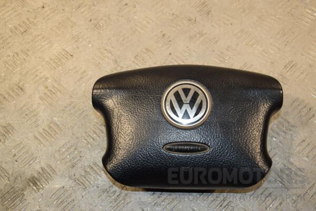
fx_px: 421
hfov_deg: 41.1
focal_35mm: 48
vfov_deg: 28.1
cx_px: 158
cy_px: 106
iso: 800
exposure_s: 1/200
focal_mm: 32
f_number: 6.3
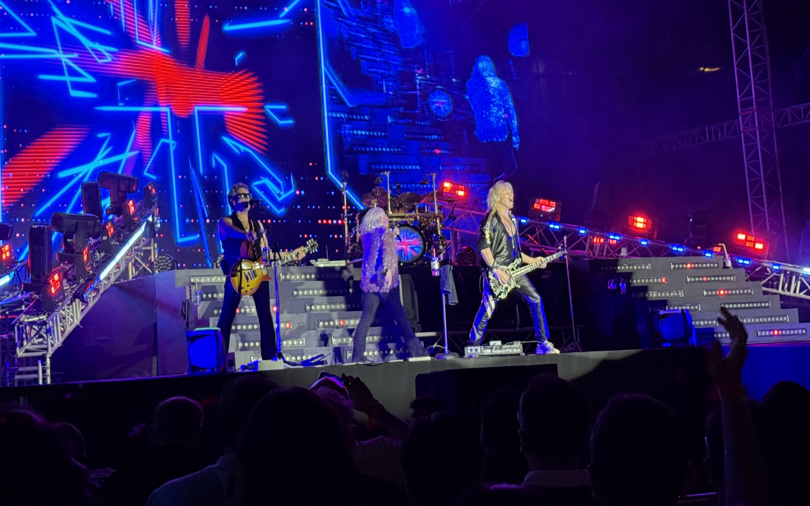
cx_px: 310
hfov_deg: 28.1
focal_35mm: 73
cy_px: 110
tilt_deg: +8.6
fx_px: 1611
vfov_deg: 17.7
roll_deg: +3.9
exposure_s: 1/52
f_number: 1.78
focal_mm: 6.76
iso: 250
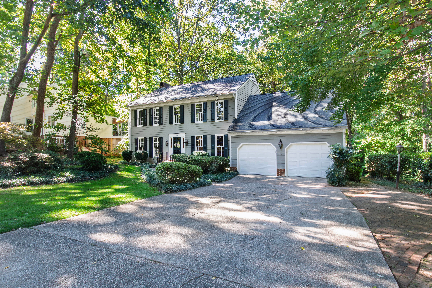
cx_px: 216
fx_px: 216
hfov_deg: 90.0
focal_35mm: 18
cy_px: 144
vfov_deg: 67.4
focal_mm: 12
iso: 100
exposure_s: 1/8
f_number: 8
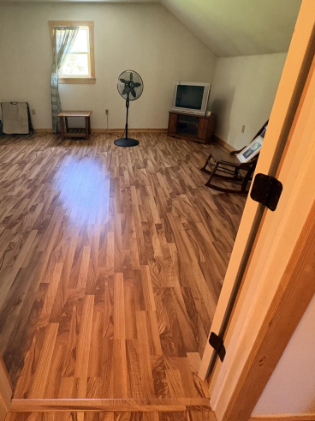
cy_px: 174
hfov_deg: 67.6
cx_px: 117
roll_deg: +0.1
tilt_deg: -23.8
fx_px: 231
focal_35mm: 19
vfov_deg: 83.9
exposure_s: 1/60
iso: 800
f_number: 2.2
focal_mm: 2.22
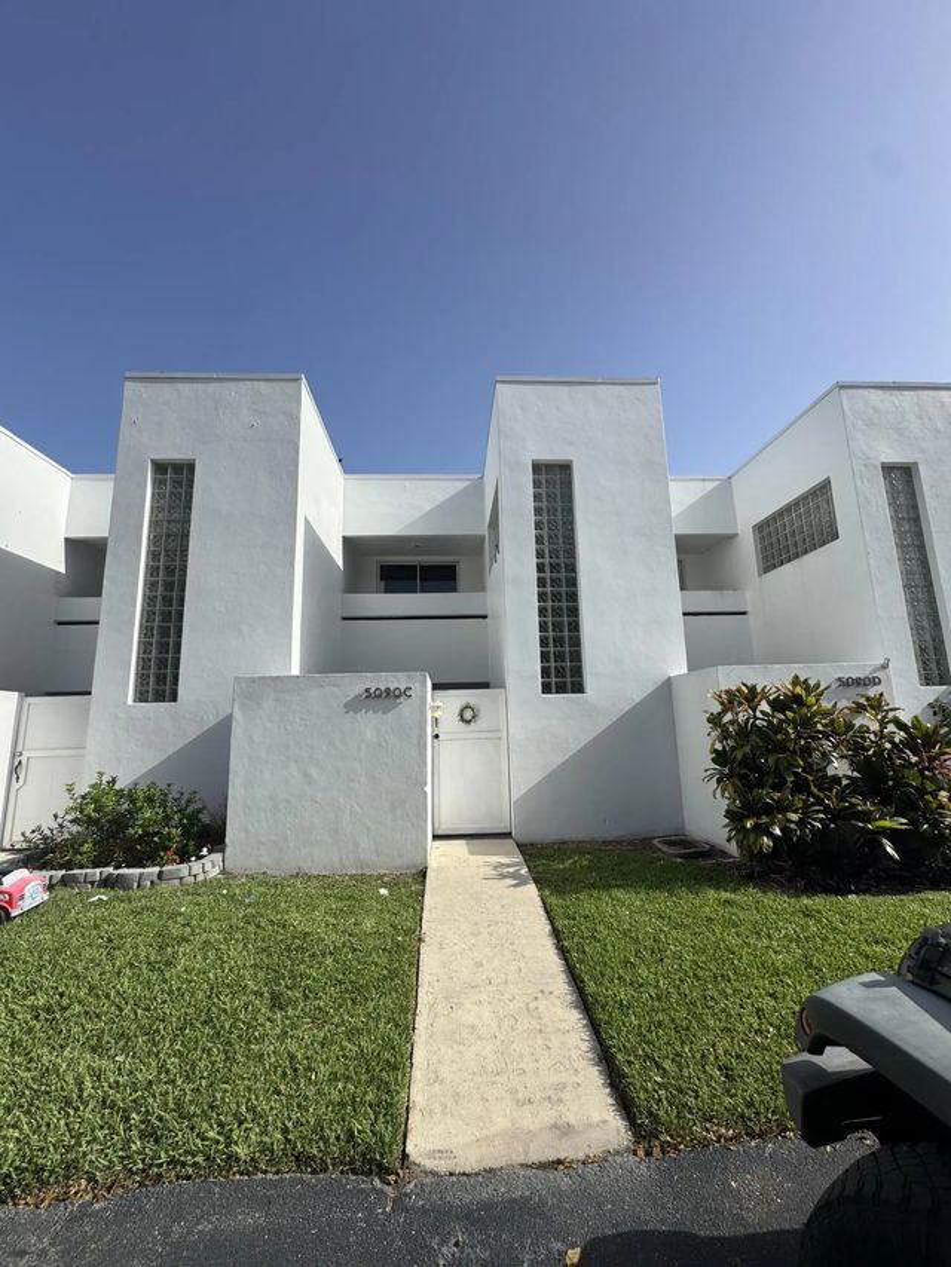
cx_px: 476
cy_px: 634
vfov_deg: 102.1
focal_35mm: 14
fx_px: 513
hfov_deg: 85.7
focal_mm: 2.22
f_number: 2.2
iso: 50
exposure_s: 1/2674
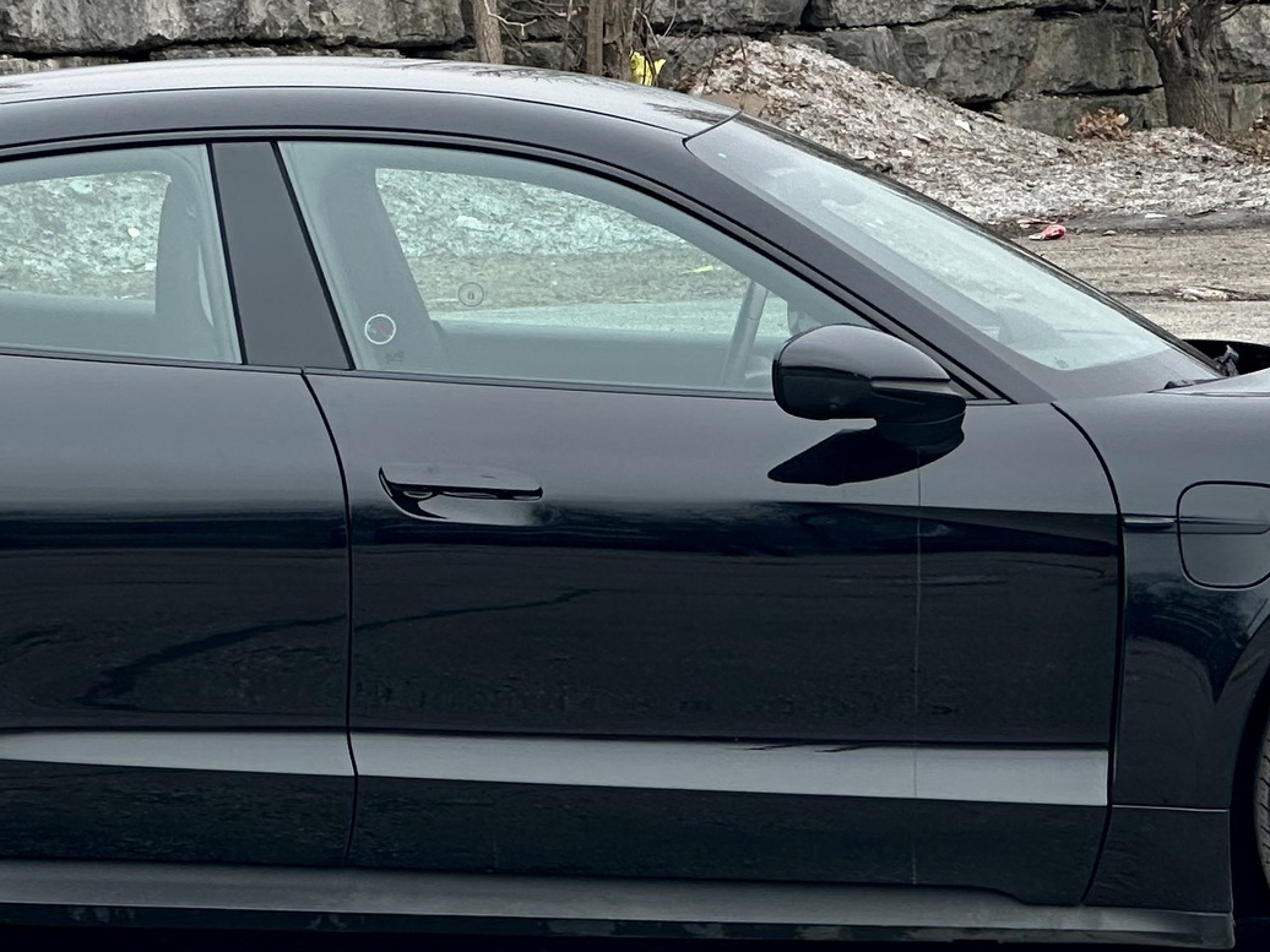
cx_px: 538
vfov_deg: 6.9
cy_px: 321
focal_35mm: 214
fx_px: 7851
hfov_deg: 9.2
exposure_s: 1/174
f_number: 2.8
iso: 32
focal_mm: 9
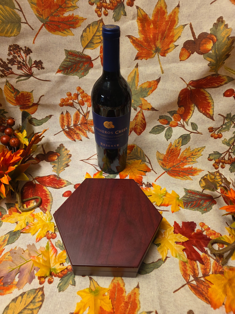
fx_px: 208
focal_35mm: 23
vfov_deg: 73.9
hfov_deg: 58.9
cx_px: 118
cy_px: 157
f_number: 1.7
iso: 320
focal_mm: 6.3
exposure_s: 1/120
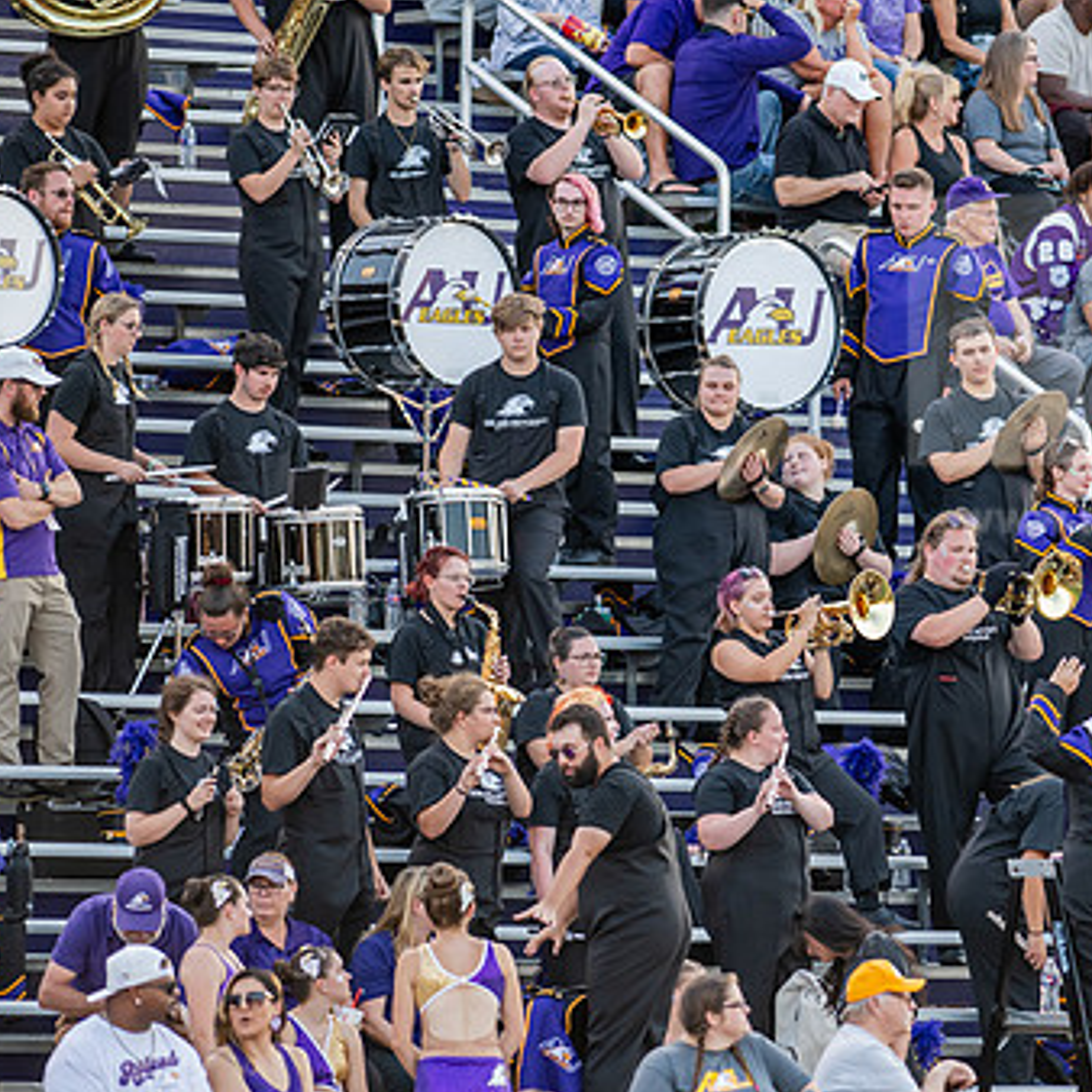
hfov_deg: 4.0
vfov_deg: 4.0
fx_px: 15597
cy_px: 586
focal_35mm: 437
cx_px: 811
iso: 1000
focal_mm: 300
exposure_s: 1/1000
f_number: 3.2
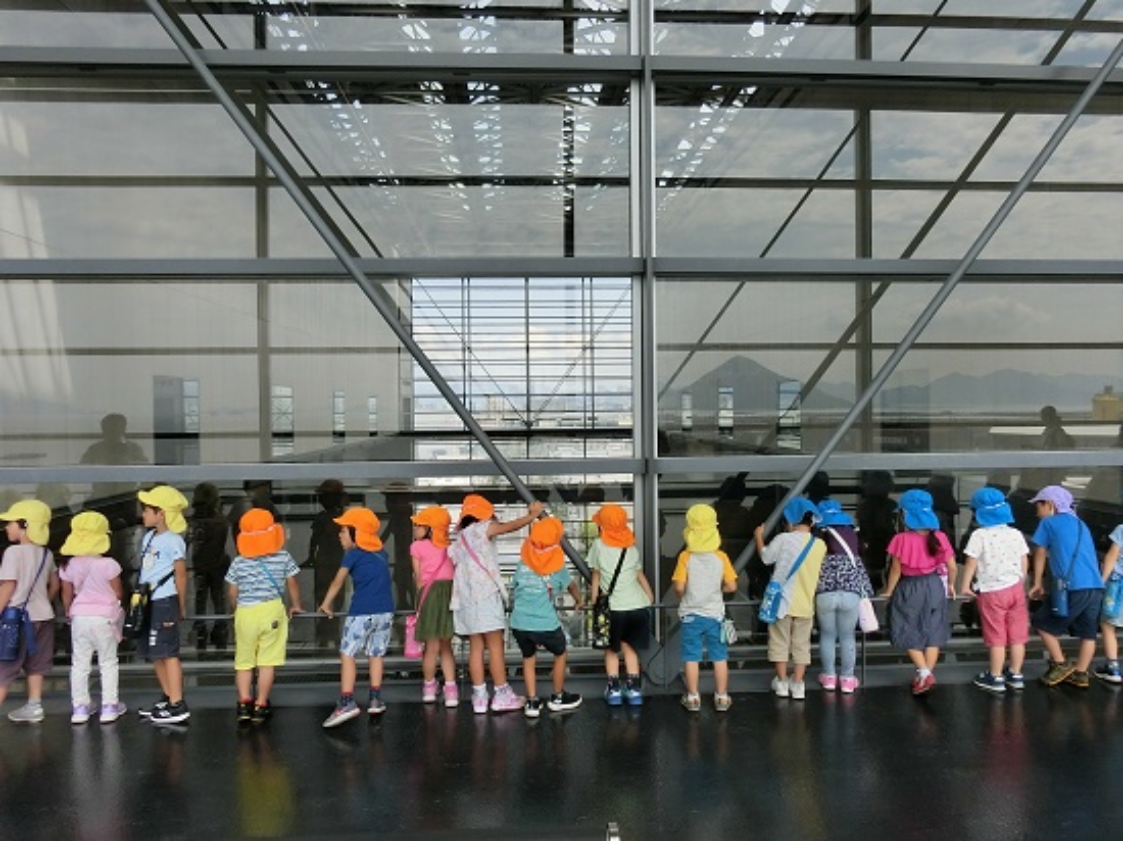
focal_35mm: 25
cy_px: 420
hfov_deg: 69.4
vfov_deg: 54.8
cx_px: 562
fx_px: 811
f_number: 3.5
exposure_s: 1/1000
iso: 125
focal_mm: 4.5
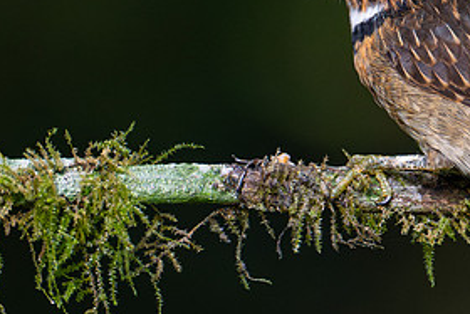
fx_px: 25679
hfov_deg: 1.0
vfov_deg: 0.7
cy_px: 18
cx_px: 187
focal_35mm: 1966
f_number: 6.3
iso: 6400
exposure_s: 1/500
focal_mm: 560
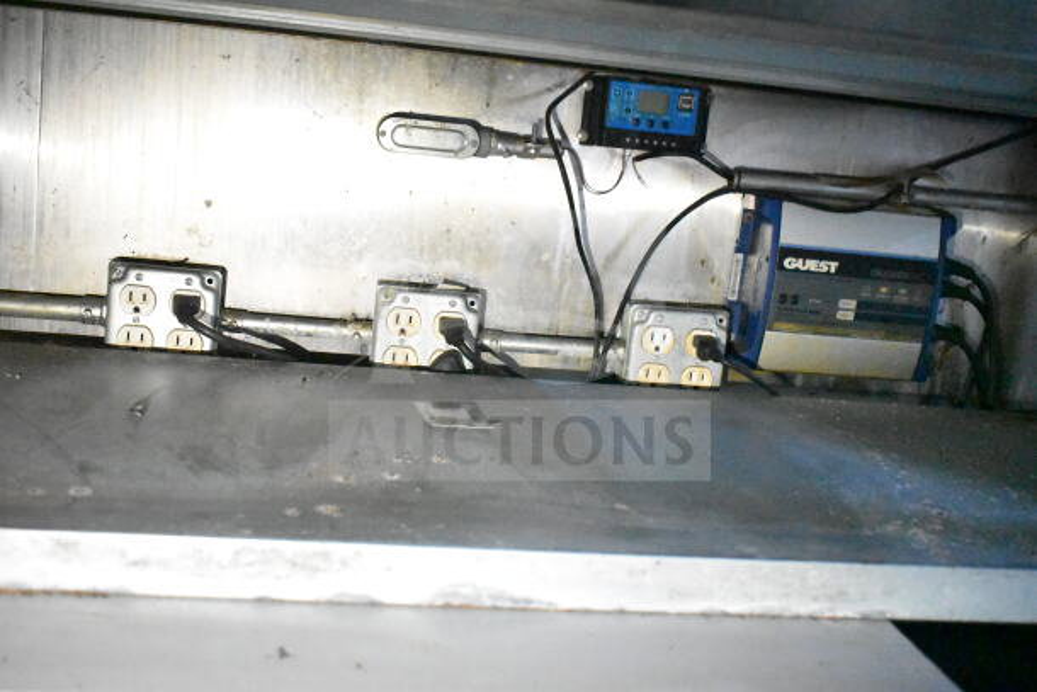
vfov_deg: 33.0
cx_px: 518
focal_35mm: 40
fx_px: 1167
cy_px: 346
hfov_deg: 47.9
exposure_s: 1/40
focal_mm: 27
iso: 25600
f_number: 4
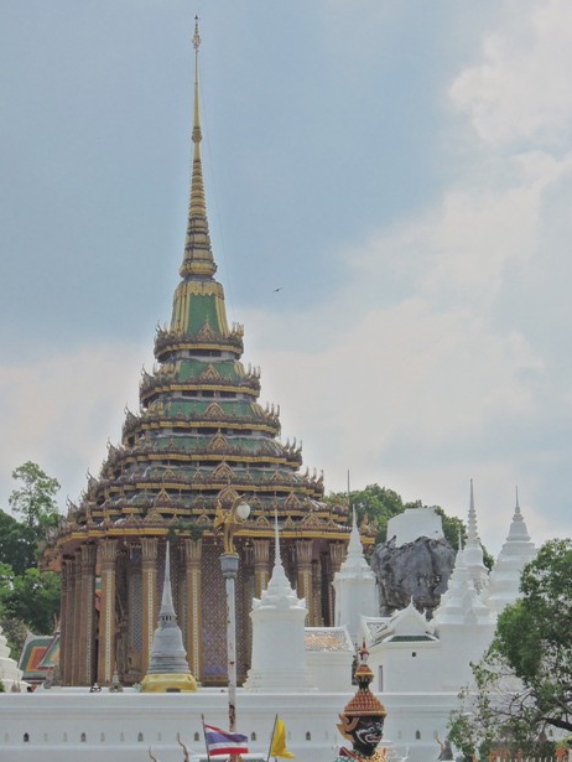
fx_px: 2003
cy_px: 394
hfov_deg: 16.3
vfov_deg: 21.5
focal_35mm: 91
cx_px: 308
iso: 160
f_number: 6.3
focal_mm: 12.5
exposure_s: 1/1250
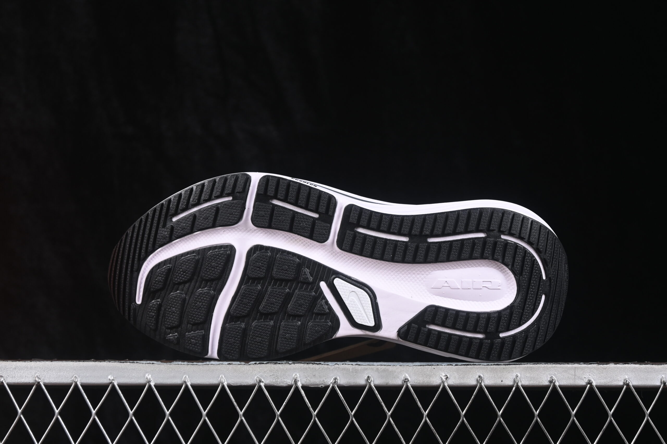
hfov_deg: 27.0
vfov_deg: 18.2
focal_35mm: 75
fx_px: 1390
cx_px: 334
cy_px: 222
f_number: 6.3
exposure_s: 1/60
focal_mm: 50
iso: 160
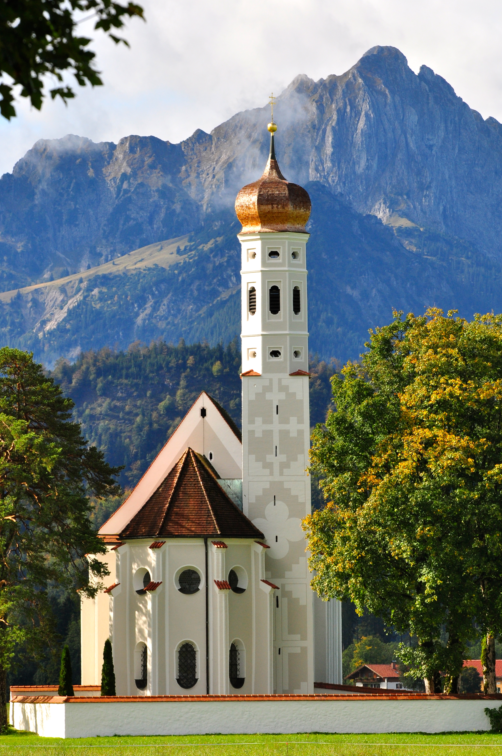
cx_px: 268
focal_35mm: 270
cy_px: 411
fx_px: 5661
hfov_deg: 5.1
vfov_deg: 7.6
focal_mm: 160
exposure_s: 1/800
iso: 400
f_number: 8
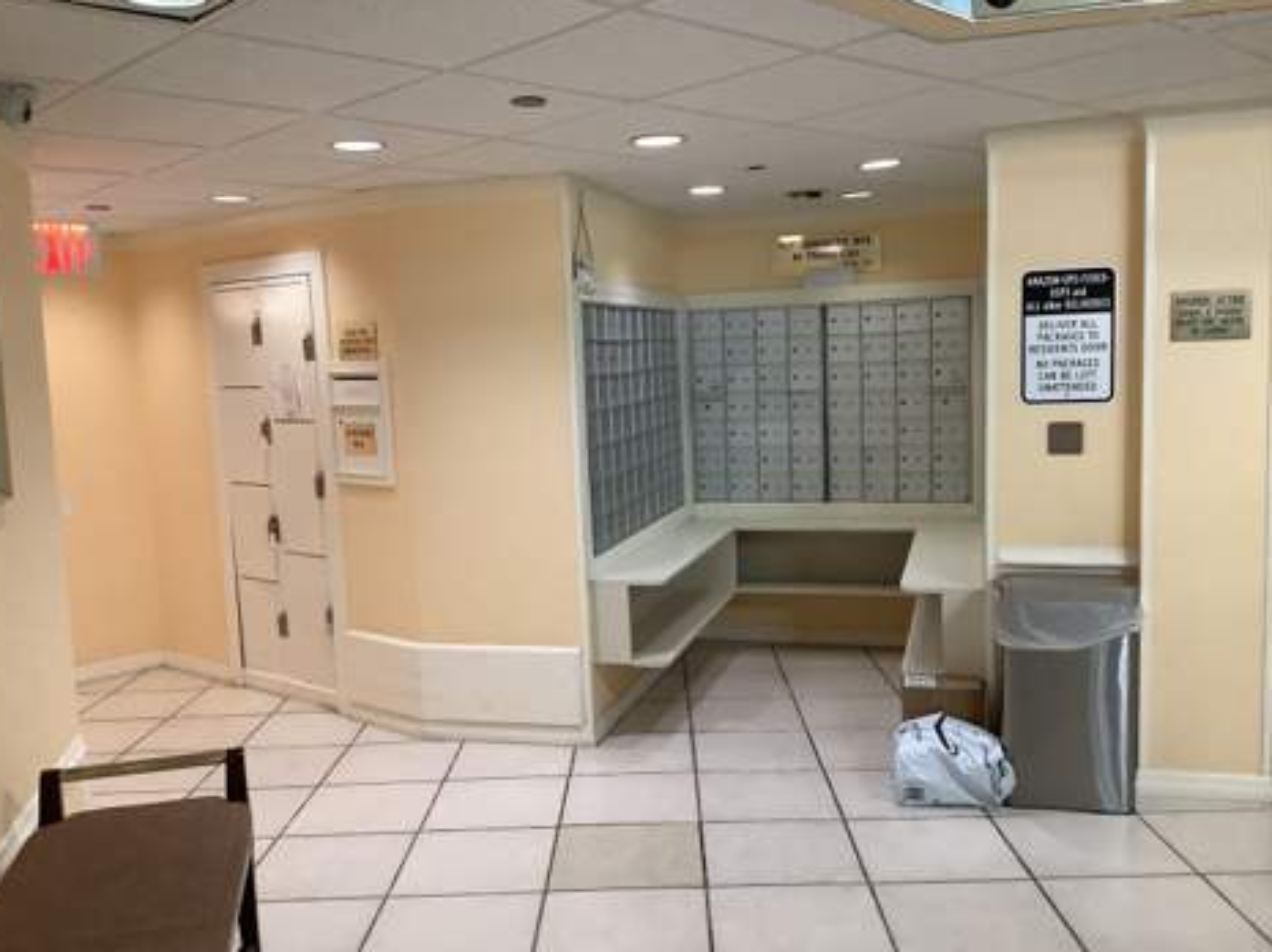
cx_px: 618
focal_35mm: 32
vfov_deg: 44.1
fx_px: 1175
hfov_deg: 56.8
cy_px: 480
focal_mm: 3.3
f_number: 2.4
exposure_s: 1/60
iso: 200
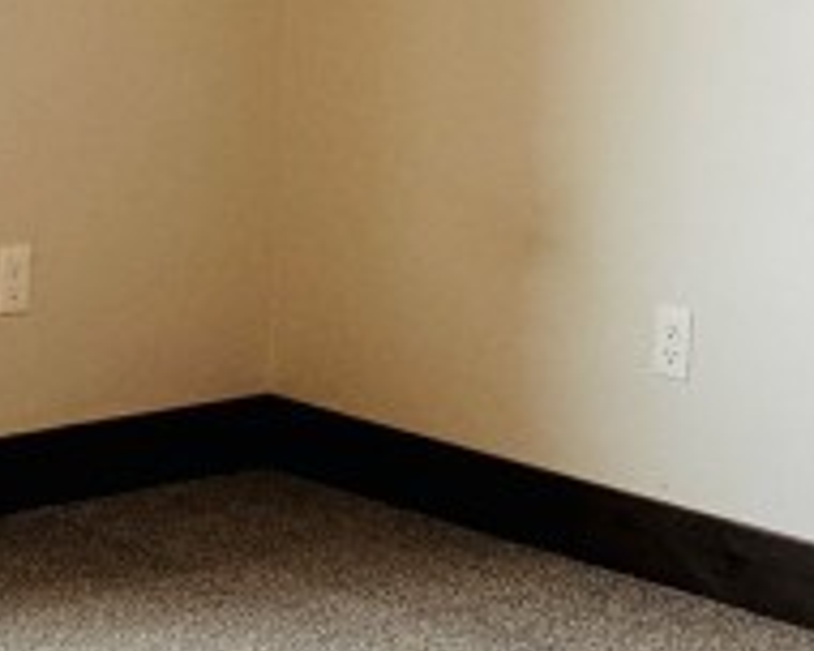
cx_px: 291
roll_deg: -3.4
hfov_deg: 15.3
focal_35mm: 126
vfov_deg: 12.1
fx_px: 3035
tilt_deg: -5.9
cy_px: -17
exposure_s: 1/366
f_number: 1.78
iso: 80
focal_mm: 6.76
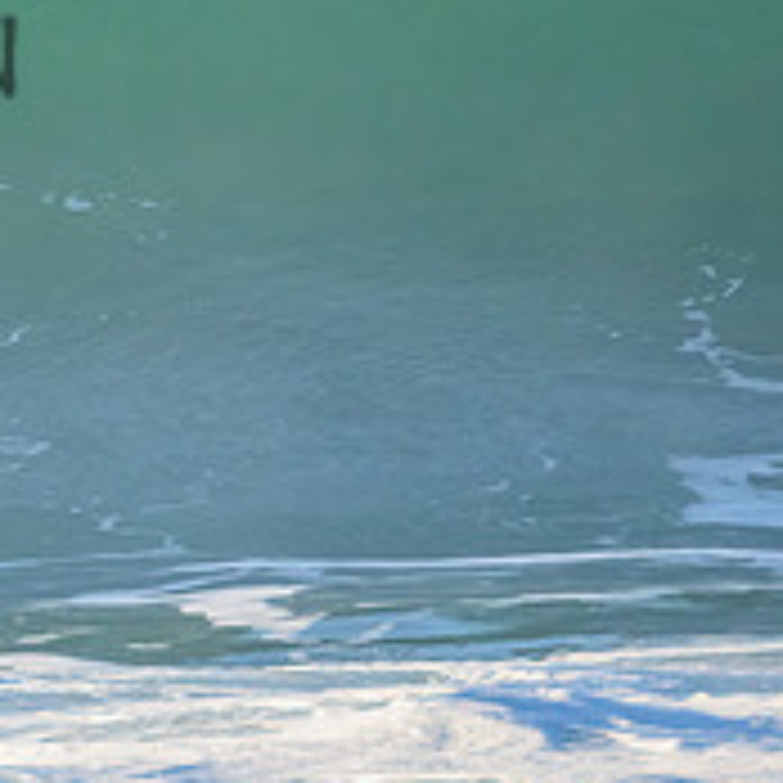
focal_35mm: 1932
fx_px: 49442
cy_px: -7
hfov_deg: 0.9
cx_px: -459
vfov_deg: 0.9
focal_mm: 680
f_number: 11
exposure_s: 1/1600
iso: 3200
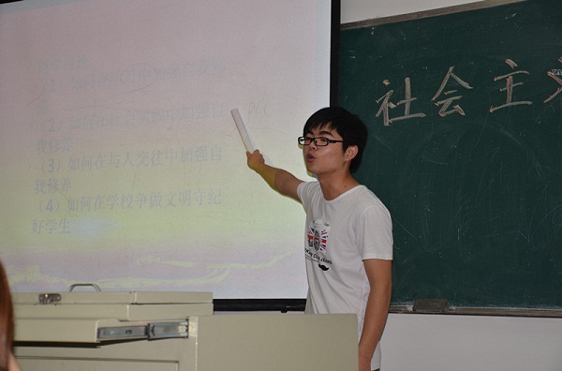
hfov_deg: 28.2
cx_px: 281
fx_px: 1120
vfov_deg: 18.8
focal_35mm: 72
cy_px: 186
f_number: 4.8
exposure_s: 1/60
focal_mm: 48
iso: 100
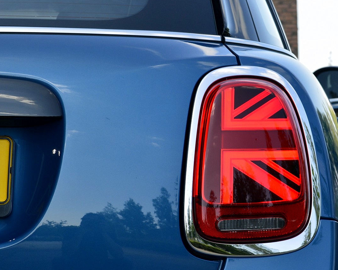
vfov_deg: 13.1
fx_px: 1178
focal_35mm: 118
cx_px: 236
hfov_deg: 16.3
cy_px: 134
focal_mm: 55
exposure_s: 1/200
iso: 400
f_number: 10
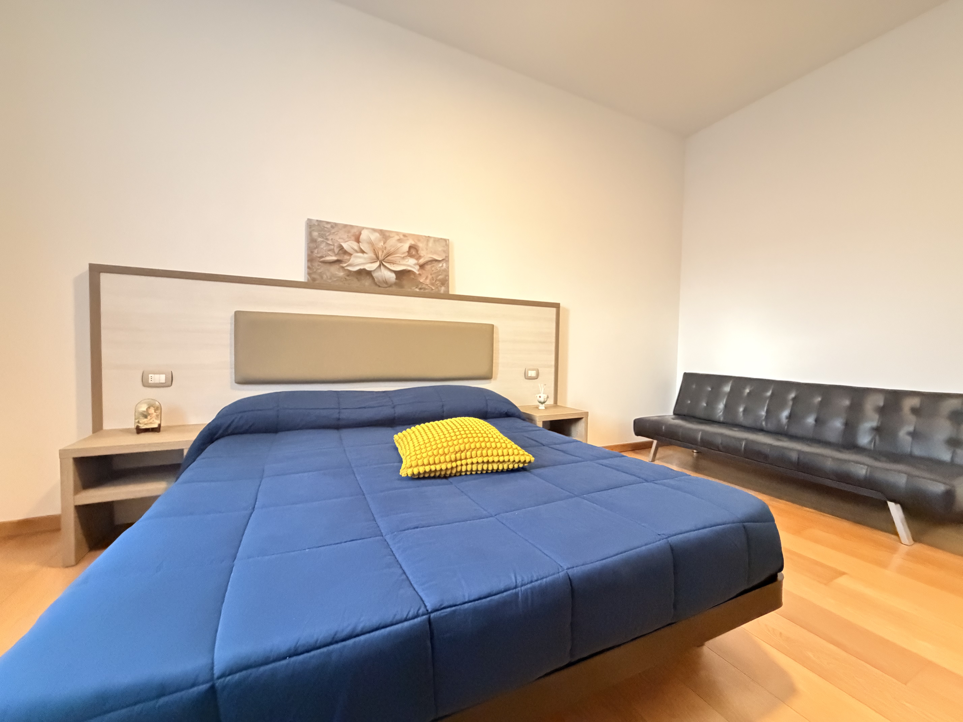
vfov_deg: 85.7
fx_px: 389
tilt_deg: -2.4
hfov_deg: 102.1
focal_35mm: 14
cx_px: 482
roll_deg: -1.6
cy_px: 361
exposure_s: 1/50
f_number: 2.2
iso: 1250
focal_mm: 2.22
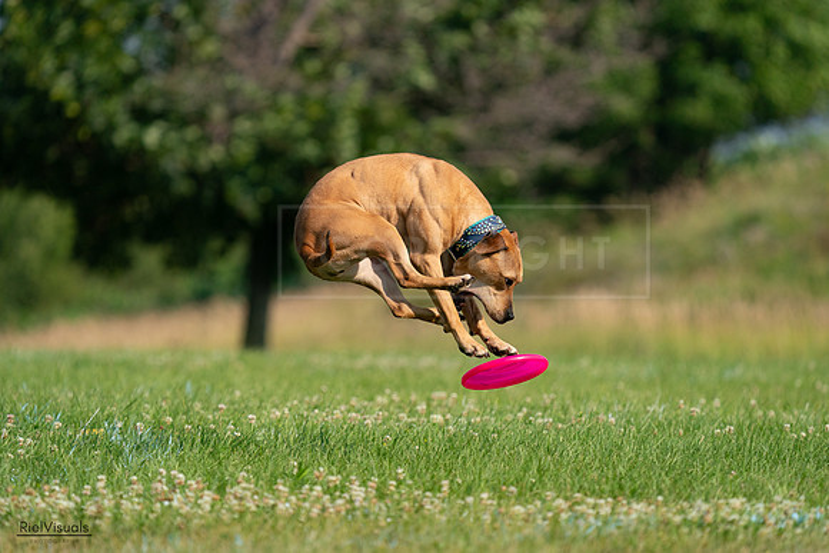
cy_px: 276
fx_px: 9075
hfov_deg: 5.2
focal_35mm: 394
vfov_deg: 3.5
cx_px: 414
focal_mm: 394
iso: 800
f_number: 6.3
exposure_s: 1/4000
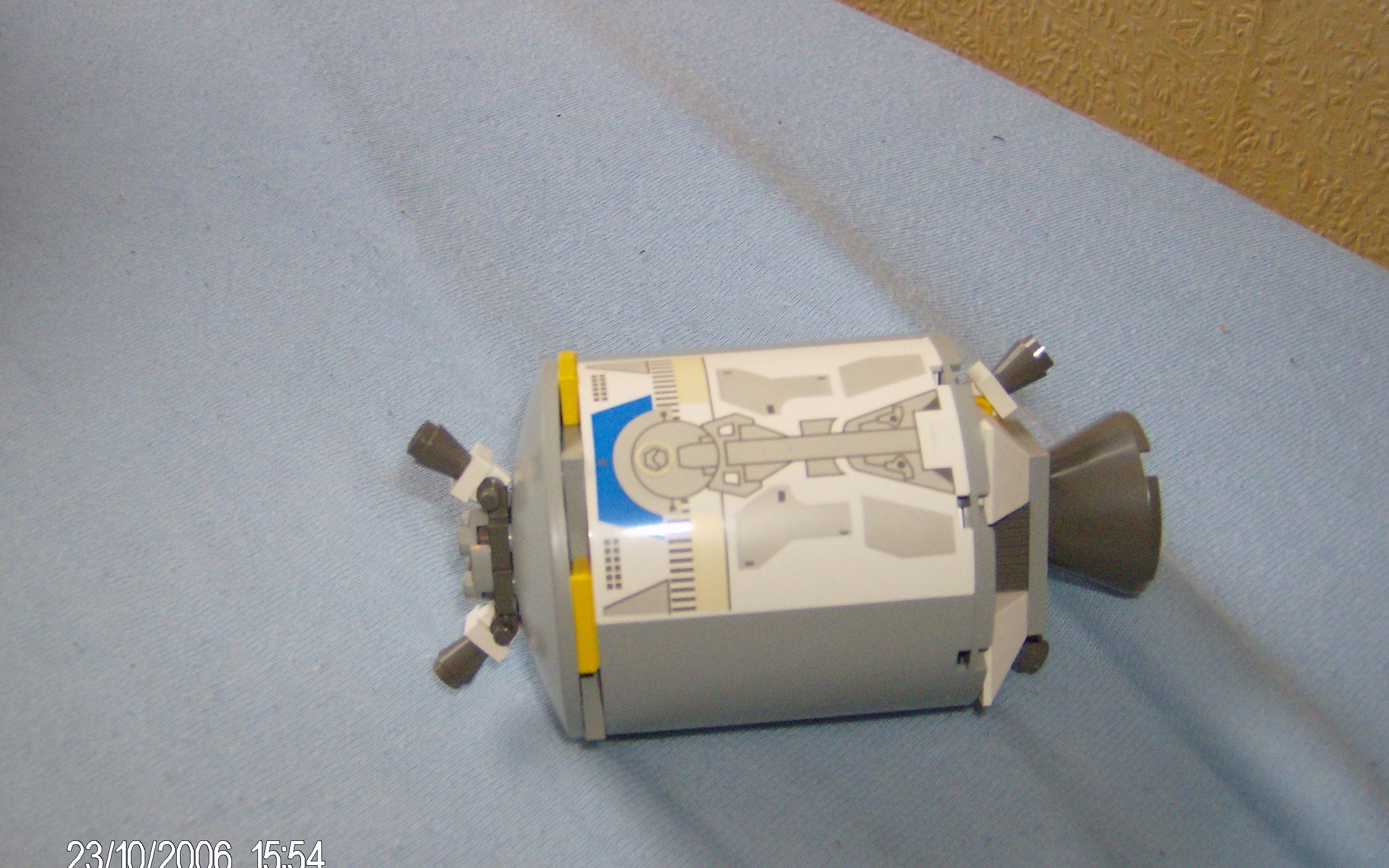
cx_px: 693
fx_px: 1476
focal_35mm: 39
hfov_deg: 50.4
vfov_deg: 32.8
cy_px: 448
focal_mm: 6
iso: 200
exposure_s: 1/60
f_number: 2.8
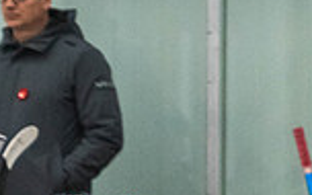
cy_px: 404
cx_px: -384
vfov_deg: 1.2
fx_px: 9149
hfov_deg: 1.9
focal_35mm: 1076
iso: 1600
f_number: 2.8
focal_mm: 180
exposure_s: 1/640
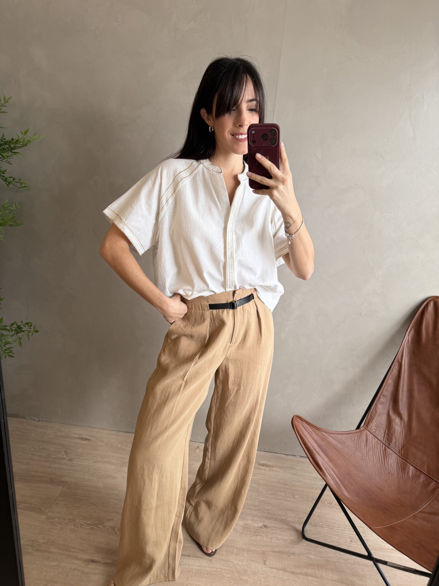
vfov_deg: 71.6
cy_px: 293
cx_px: 220
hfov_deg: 56.8
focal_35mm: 24
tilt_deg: -23.7
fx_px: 406
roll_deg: -4.8
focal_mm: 6.76
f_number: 1.78
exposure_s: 1/121
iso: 125
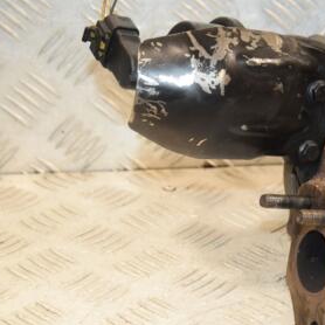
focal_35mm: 110
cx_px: 313
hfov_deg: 15.6
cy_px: 150
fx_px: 1168
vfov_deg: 15.8
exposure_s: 1/200
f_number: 6.3
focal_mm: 40
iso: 1600
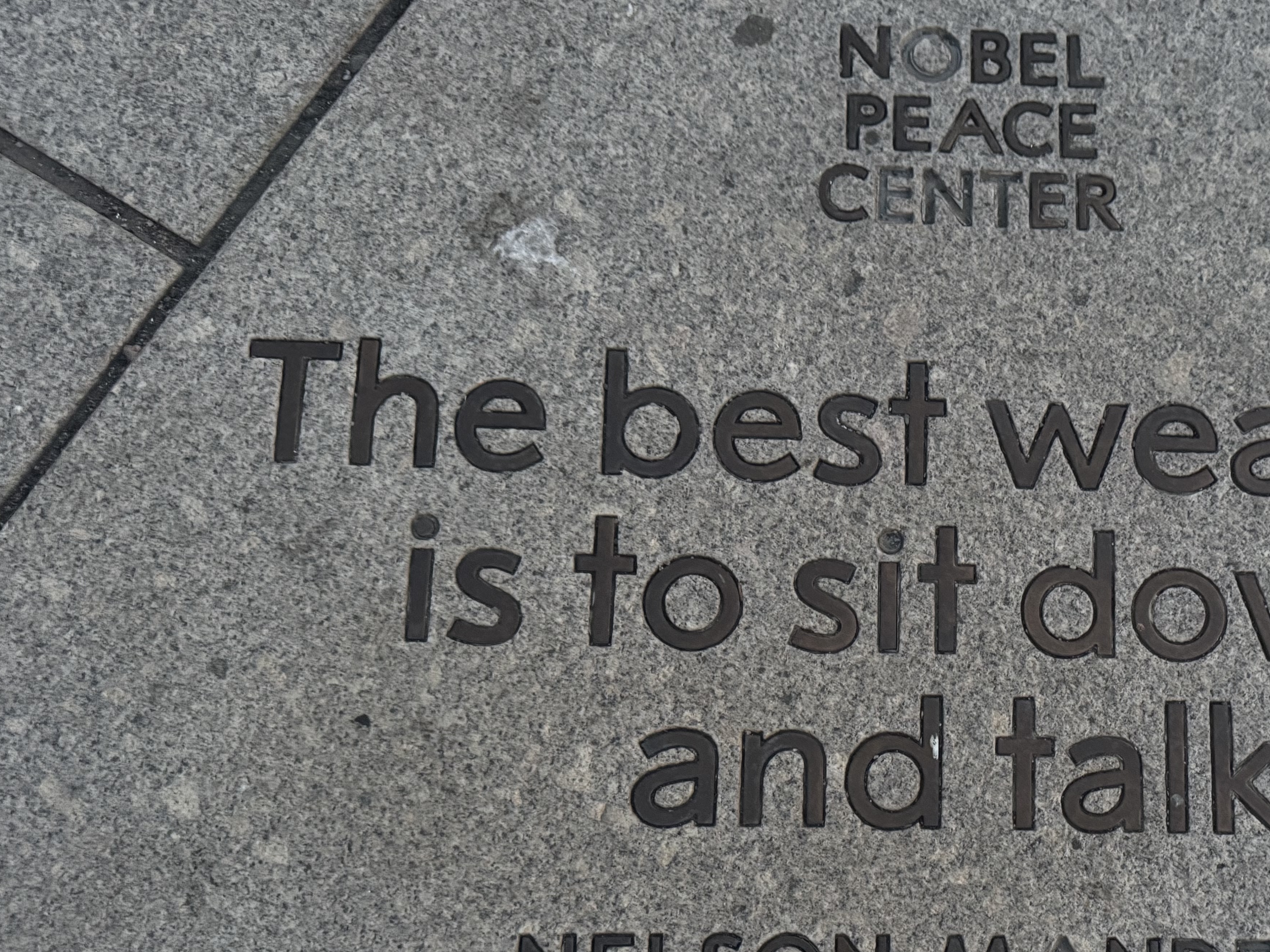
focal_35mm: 39
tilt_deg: -80.1
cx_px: 967
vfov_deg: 36.2
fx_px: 1431
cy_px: 681
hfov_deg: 46.0
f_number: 1.78
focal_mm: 6.76
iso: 800
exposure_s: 1/25
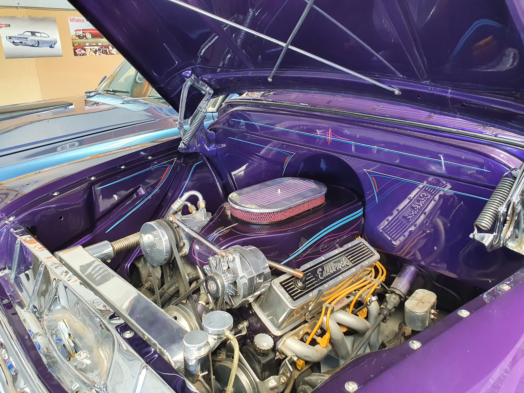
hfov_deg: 67.3
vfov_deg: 53.1
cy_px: 196
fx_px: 394
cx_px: 262
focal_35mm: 26
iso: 200
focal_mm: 4.32
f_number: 2.4
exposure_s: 1/50
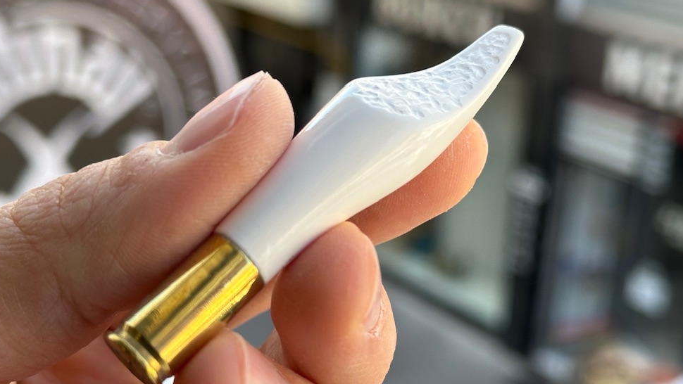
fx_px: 1250
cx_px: 350
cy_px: 226
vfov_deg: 17.5
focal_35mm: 69
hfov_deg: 30.6
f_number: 1.78
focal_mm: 6.86
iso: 64
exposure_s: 1/351
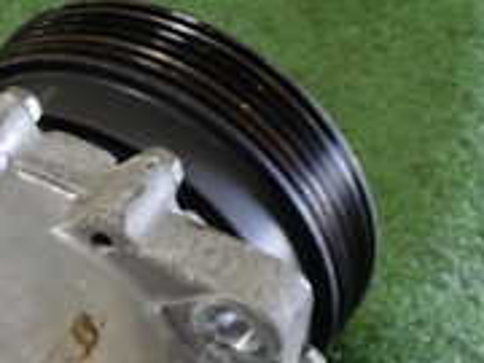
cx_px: -75
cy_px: 497
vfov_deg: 14.1
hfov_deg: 18.7
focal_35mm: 100
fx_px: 1398
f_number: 2.3
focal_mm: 5.4
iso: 200
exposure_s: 1/40
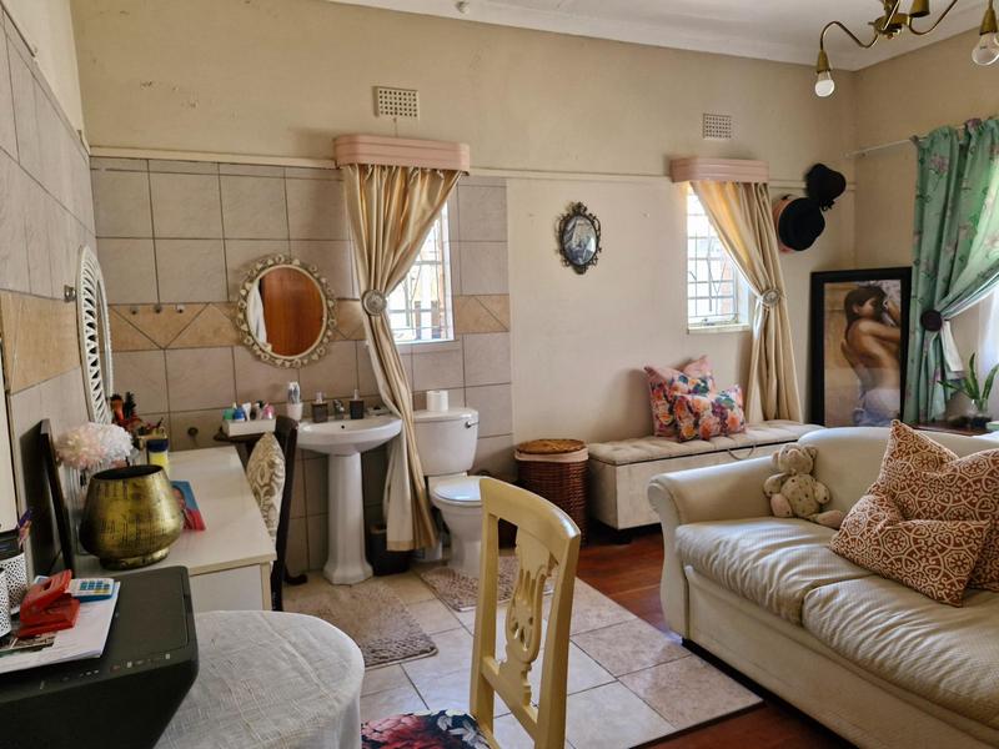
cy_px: 374
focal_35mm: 23
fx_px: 664
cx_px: 500
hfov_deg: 73.9
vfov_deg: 58.9
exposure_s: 1/100
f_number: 1.8
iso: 500
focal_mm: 5.54
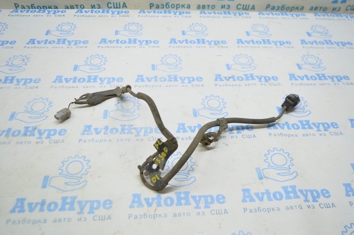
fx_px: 295
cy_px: 118
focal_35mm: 30
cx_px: 177
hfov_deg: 62.0
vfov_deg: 43.5
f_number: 3.8
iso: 400
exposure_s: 1/60
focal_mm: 20
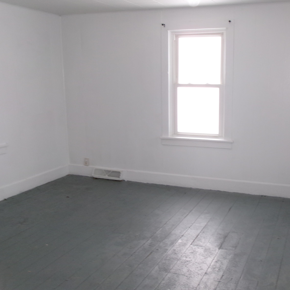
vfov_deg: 39.2
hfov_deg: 38.7
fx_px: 408
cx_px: 192
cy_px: 146
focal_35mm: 43
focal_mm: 6.4
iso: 180
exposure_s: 1/34
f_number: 4.5
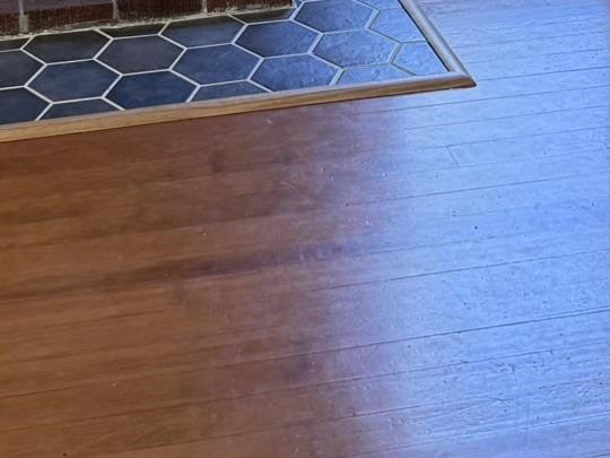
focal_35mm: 91
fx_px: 1604
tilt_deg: -8.1
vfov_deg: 14.2
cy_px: -380
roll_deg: +0.4
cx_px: 226
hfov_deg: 21.5
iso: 250
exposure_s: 1/60
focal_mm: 6.76
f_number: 1.78
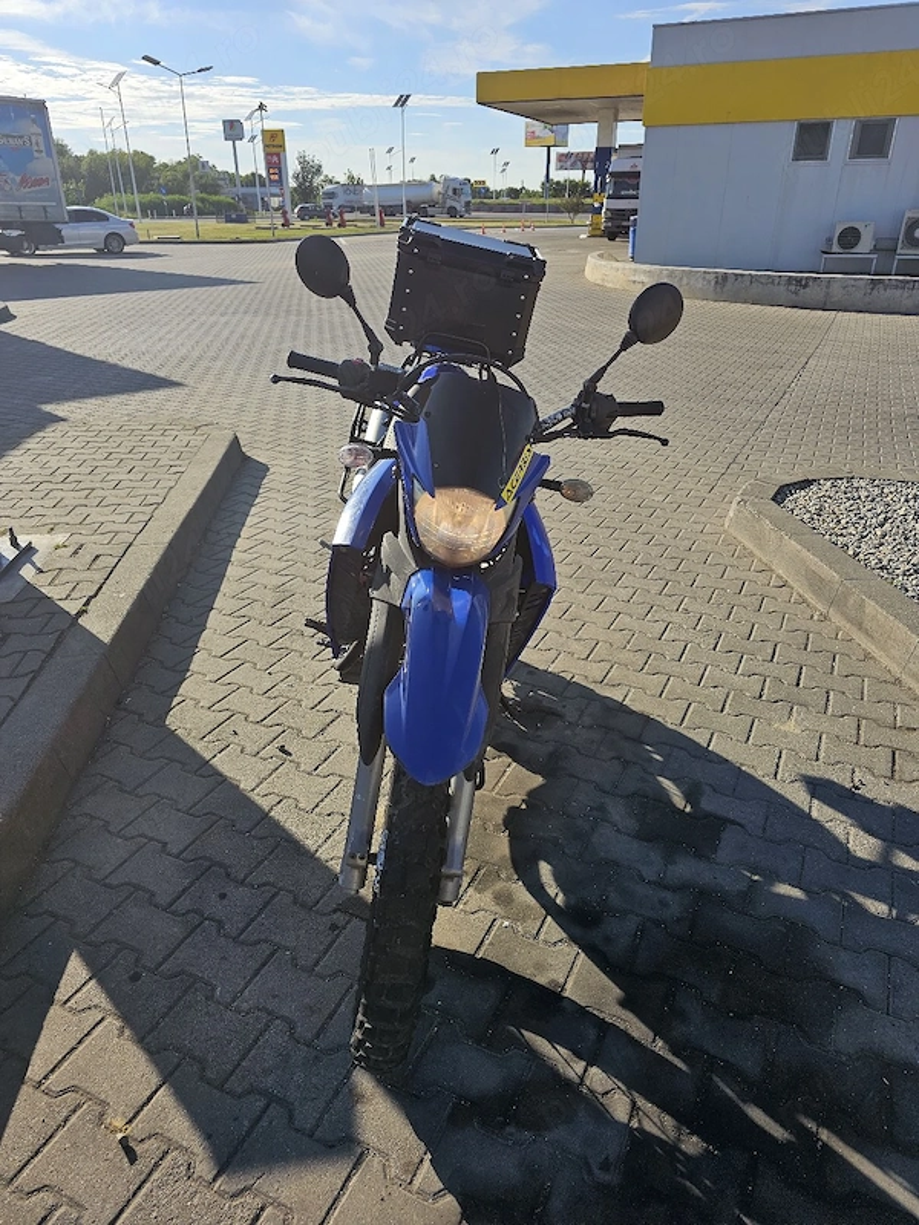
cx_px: 460
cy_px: 612
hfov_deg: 58.9
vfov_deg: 73.9
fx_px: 814
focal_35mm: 23
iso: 10
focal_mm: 6.3
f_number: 1.7
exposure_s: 1/714
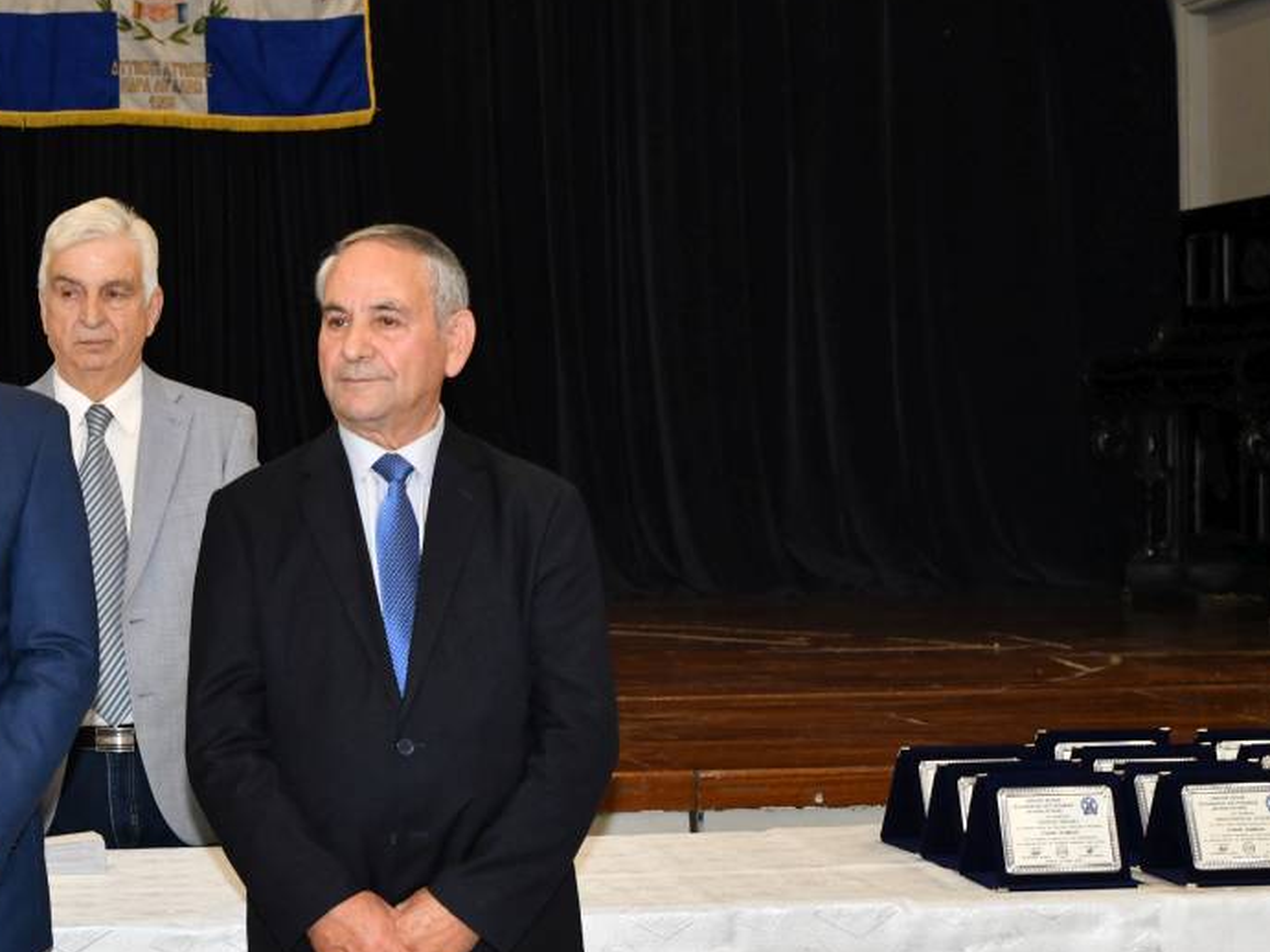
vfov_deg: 15.4
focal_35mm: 96
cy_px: 452
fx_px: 3521
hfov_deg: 20.2
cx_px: 233
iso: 1600
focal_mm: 46
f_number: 5
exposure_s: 1/200
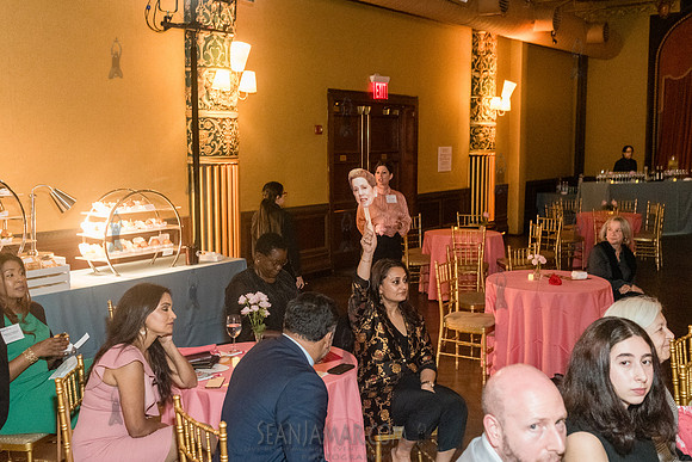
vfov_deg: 33.9
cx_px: 321
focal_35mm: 39
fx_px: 757
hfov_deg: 49.1
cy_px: 229
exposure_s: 1/200
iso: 6400
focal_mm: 35
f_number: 4
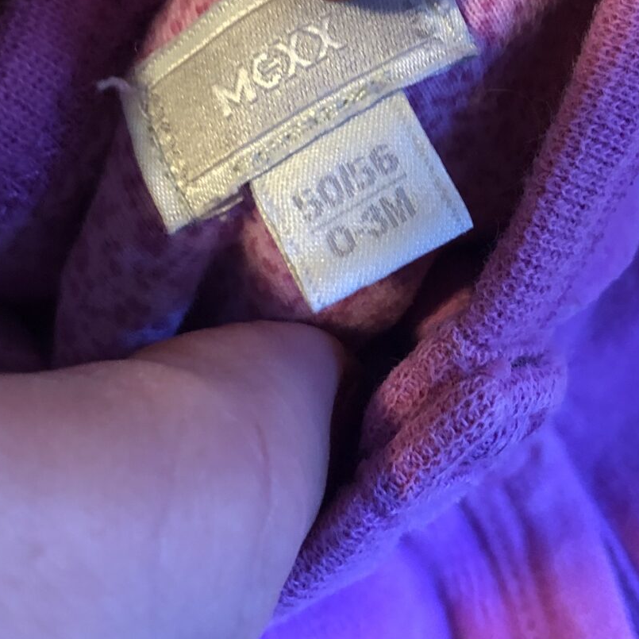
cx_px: 371
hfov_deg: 27.3
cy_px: 137
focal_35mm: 63
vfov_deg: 26.8
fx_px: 1316
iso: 100
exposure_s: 1/13
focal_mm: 3.99
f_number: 1.8
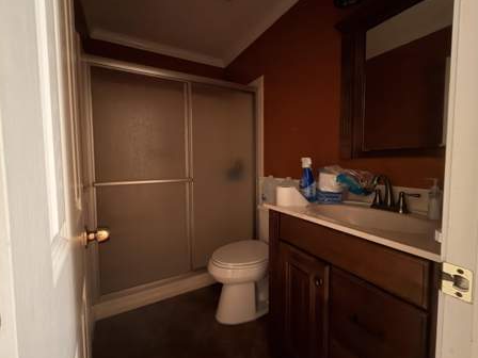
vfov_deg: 81.7
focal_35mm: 15
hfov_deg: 98.1
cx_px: 230
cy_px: 172
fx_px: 207
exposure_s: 1/12
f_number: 2.2
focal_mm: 2.22
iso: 800
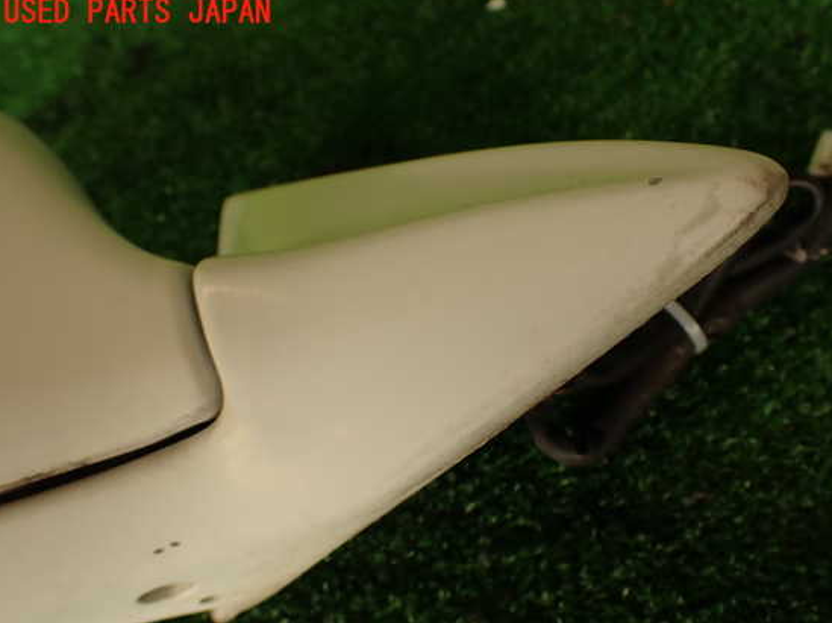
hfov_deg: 52.6
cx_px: 450
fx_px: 841
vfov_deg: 40.6
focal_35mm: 35
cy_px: 335
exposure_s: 1/80
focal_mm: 5.79
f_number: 3.2
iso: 100
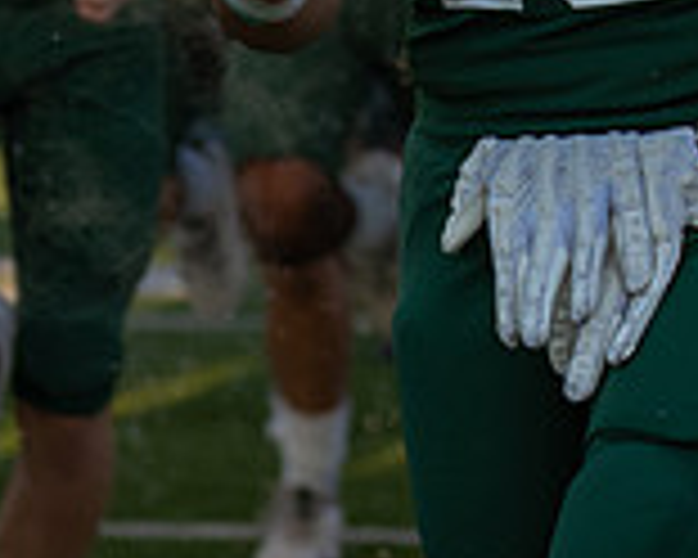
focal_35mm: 385
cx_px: 539
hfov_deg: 5.0
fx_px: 7953
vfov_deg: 4.0
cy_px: -233
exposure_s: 1/1600
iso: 160
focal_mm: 70
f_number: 2.8
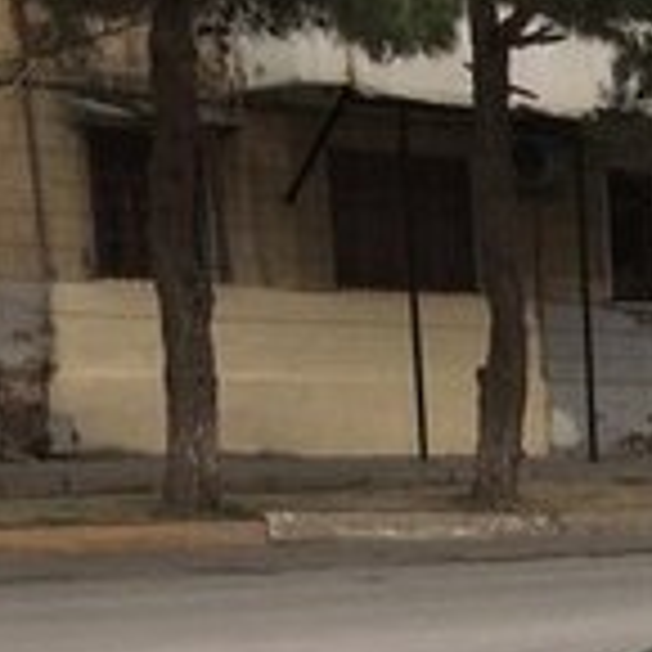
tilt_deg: -12.7
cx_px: 1174
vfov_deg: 13.9
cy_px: 1000
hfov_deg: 13.4
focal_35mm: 117
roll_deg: -1.3
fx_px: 2493
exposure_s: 1/432
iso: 25
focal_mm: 4.15
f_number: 2.2
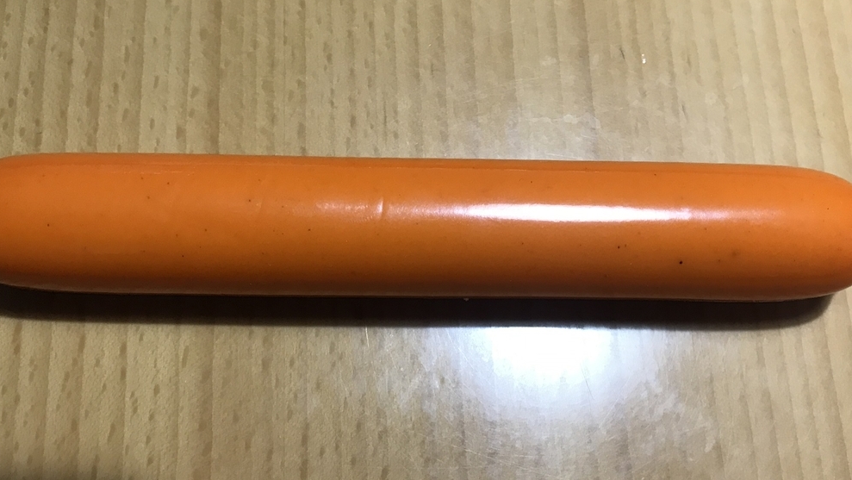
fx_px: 836
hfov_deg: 54.0
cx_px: 423
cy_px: 268
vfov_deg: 32.0
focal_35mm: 37
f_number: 1.8
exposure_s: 1/25
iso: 32
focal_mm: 3.99
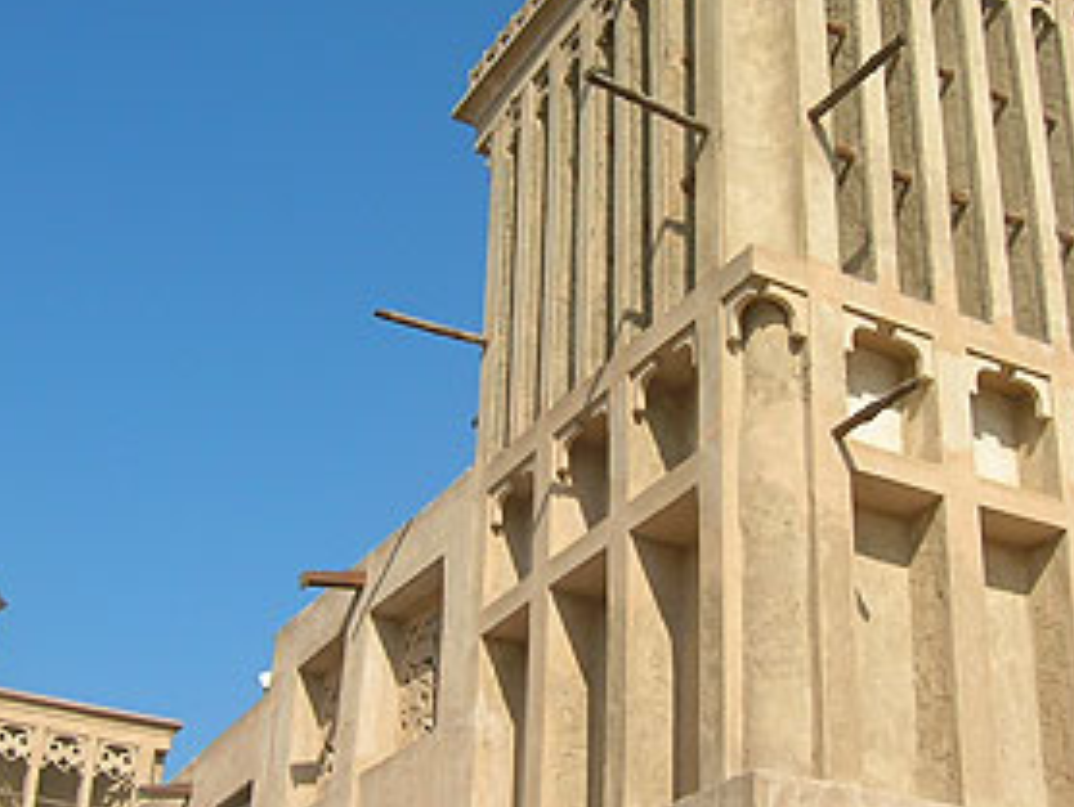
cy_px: 413
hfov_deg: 34.9
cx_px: 545
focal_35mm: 55
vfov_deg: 26.6
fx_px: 1708
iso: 50
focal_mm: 5.7
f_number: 4.9
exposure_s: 1/450
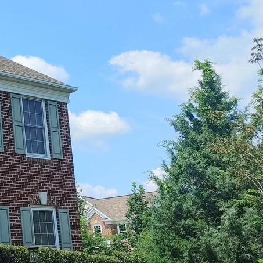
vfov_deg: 23.7
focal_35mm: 73
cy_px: 124
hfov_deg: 21.9
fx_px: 627
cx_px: -56
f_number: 1.8
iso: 50
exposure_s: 1/1282
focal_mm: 4.81
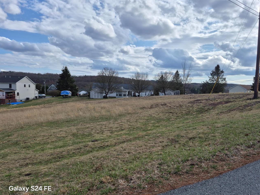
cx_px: 142
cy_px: 104
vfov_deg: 53.0
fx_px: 195
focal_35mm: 26
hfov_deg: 67.2
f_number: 1.8
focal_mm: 5.4
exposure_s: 1/2536
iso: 25
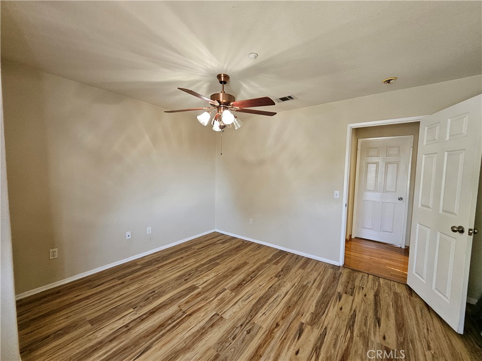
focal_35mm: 13
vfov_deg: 89.9
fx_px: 181
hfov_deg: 106.2
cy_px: 180
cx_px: 241
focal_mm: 1.74
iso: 200
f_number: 2.2
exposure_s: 1/60
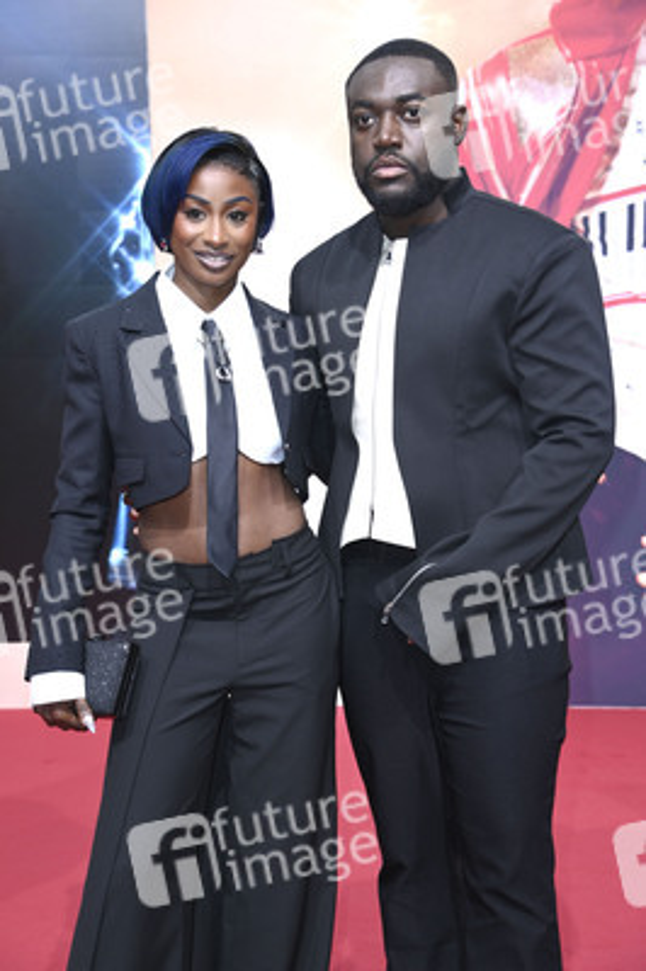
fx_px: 1941
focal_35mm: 72
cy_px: 486
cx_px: 323
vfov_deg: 28.1
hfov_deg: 18.9
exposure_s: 1/250
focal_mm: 72
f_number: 5.6
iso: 400
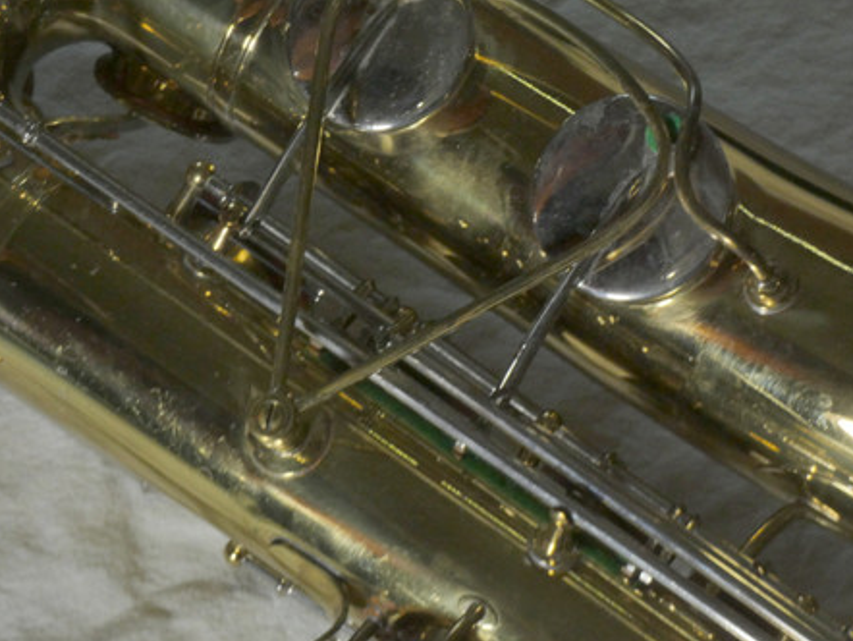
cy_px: 283
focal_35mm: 207
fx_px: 5104
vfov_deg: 7.2
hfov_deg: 9.6
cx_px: 448
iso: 200
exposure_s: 1/50
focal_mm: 32.7
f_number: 5.5
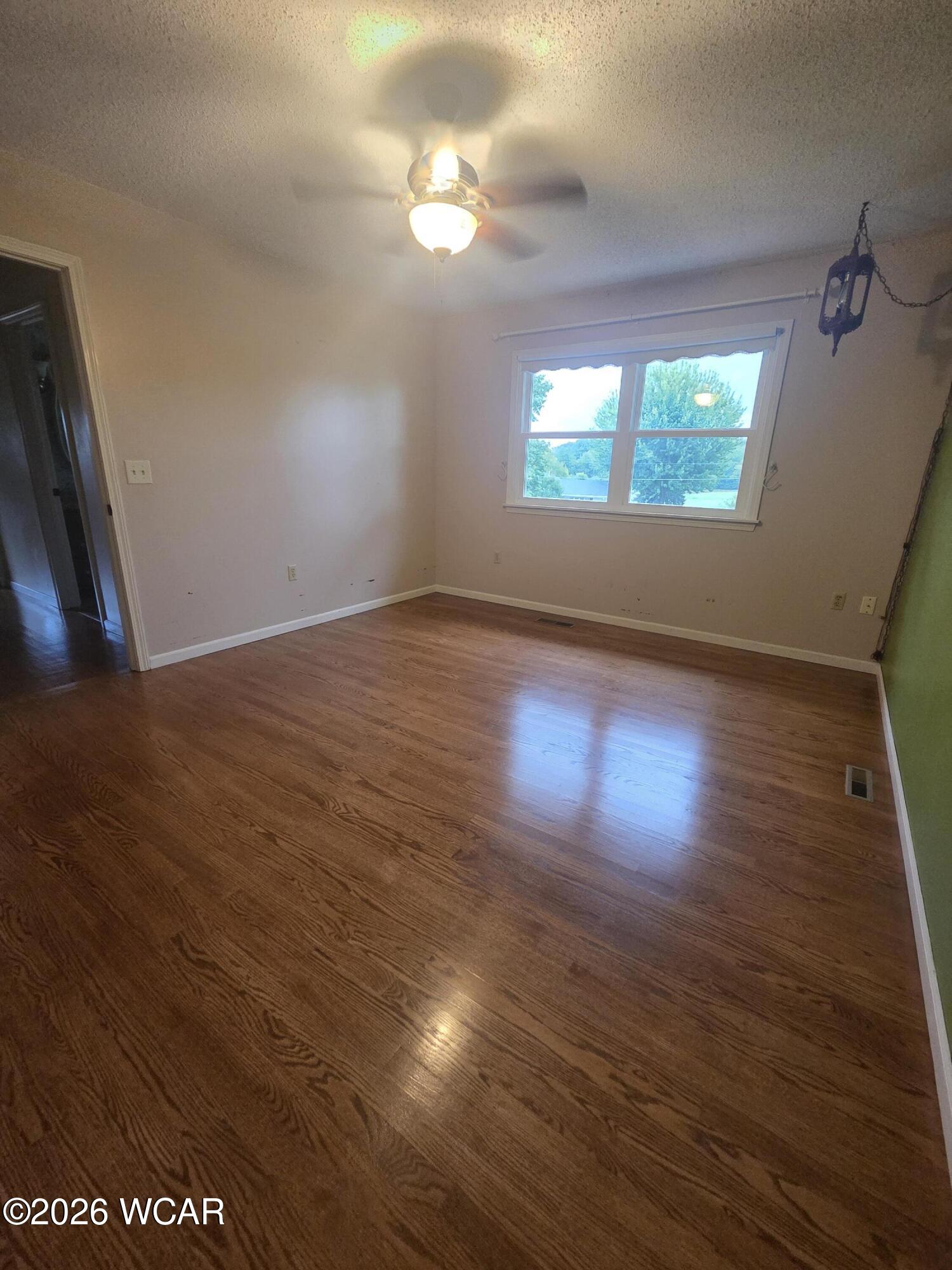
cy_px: 635
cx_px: 476
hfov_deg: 89.9
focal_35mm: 13
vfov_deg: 106.2
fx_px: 477
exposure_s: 1/60
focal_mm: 2.2
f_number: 2.2
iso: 640
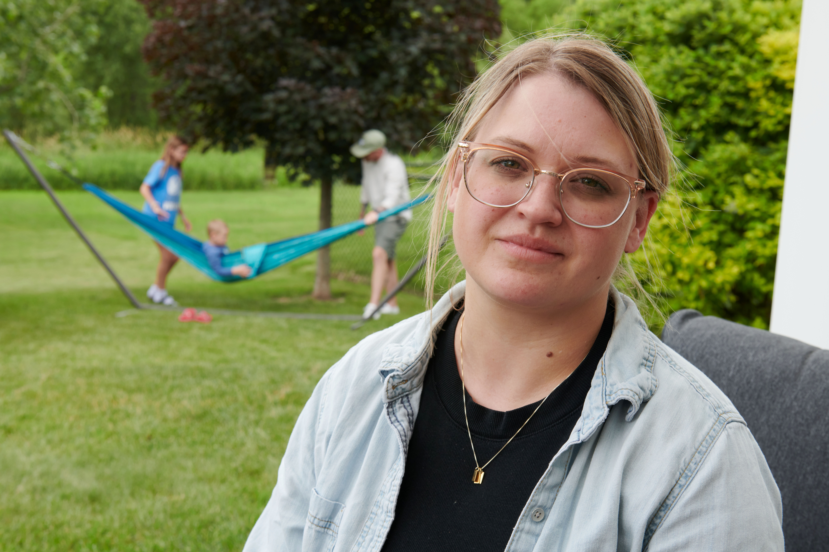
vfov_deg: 27.0
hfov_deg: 39.6
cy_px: 276
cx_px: 414
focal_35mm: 50
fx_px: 1151
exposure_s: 1/160
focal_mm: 50
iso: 400
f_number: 9
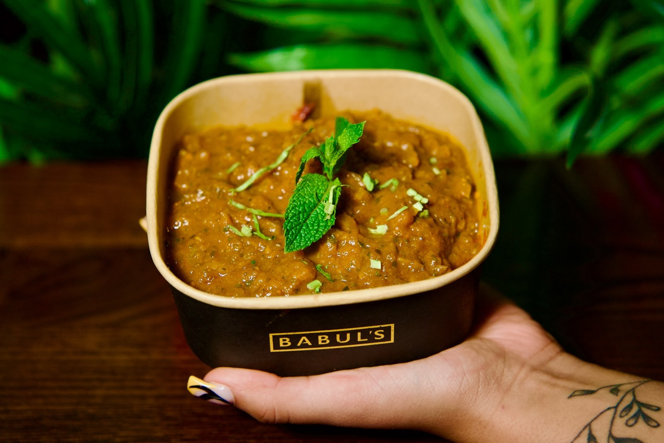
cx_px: 332
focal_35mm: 73
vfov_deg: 18.7
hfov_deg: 27.7
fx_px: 1346
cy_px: 222
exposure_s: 1/250
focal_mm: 73
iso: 2000
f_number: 4
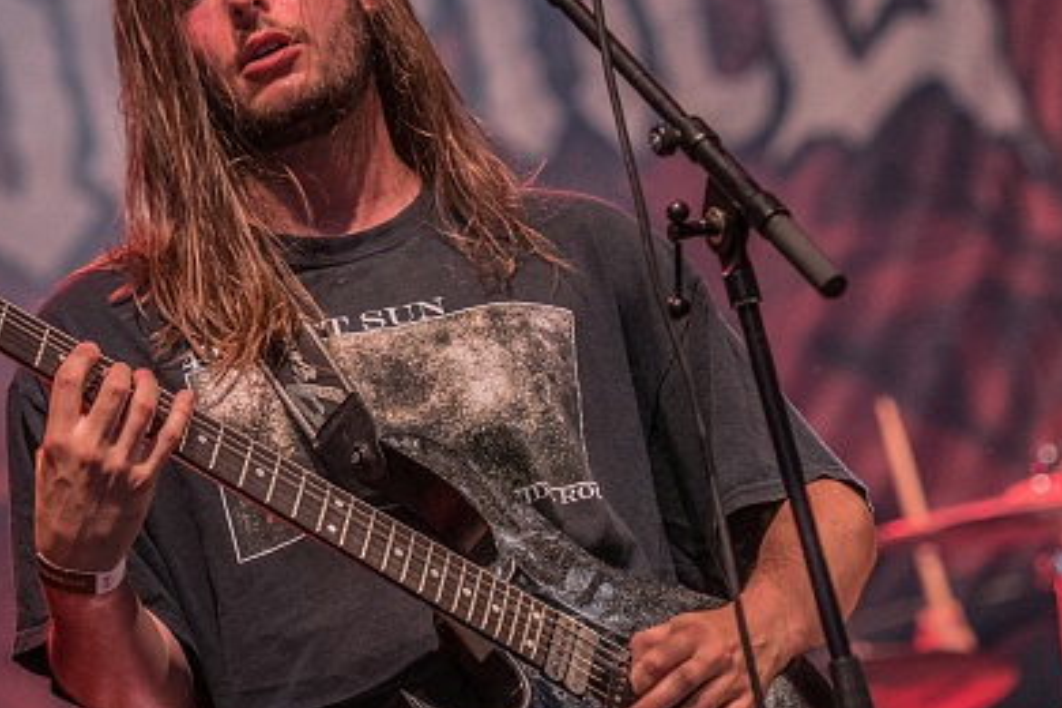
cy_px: 261
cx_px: 438
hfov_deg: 6.4
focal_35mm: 321
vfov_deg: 4.3
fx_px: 9469
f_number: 2.8
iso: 1600
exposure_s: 1/125
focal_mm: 116
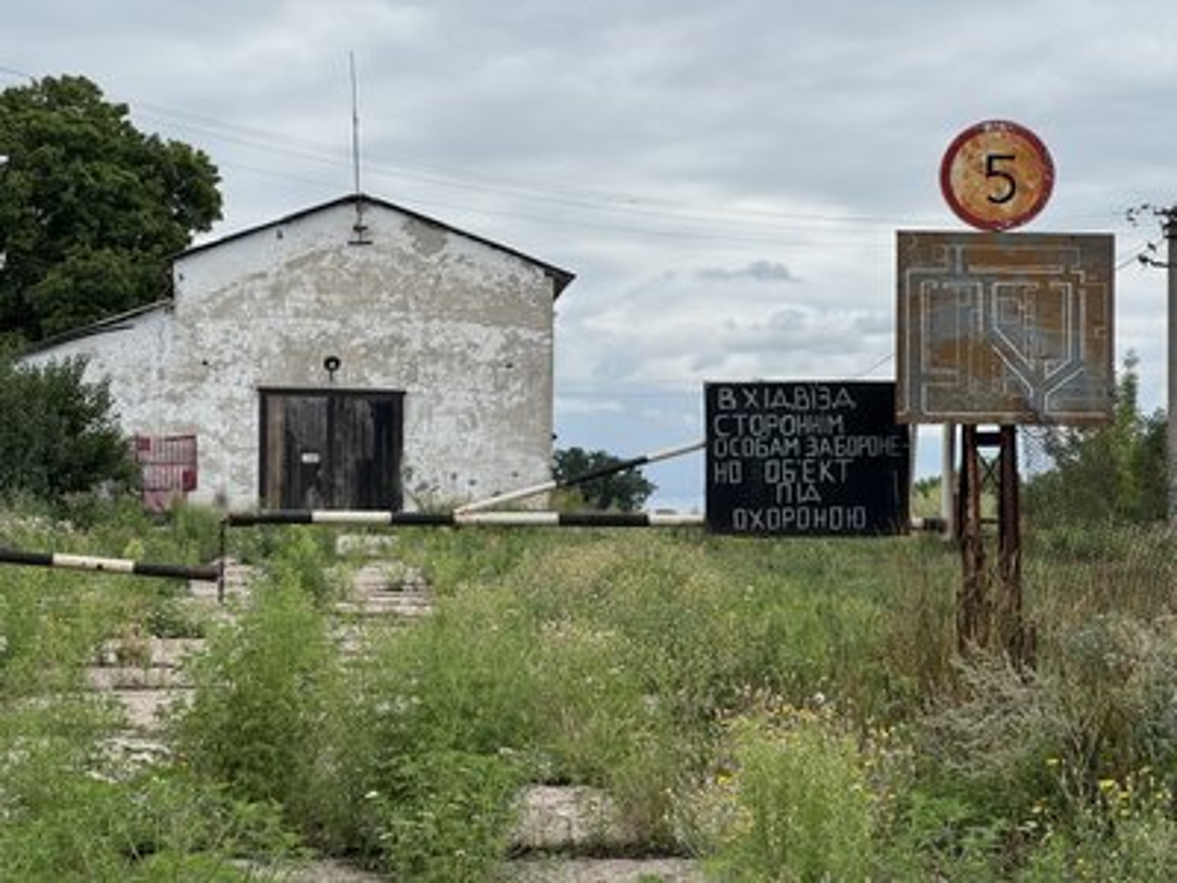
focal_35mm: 77
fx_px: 2618
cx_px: 588
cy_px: 442
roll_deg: +0.3
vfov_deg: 19.1
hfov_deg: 25.3
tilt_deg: +2.7
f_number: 2.8
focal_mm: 9
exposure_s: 1/815
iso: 25
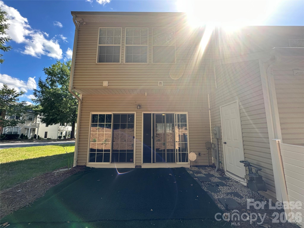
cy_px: 114
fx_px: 123
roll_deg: +0.4
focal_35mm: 14
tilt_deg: +7.9
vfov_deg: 85.7
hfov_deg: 102.1
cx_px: 152
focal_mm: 2.22
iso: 40
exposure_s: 1/334
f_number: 2.2
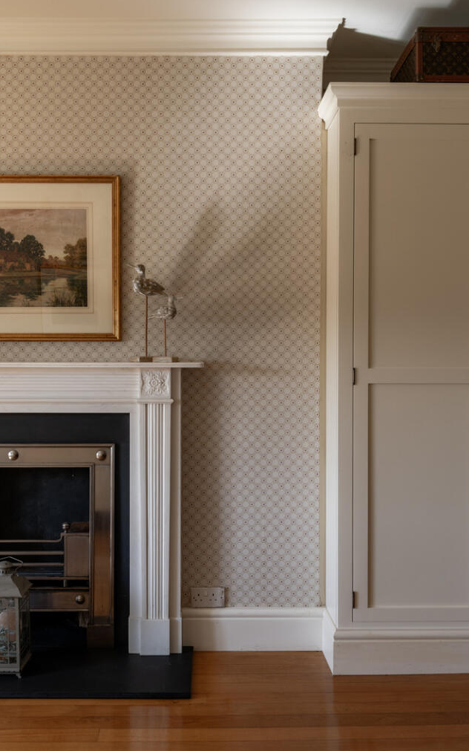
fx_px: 654
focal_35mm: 32
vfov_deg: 59.7
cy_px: 373
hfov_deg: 39.4
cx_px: 223
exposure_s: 1/15
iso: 250
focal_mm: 31
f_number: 10
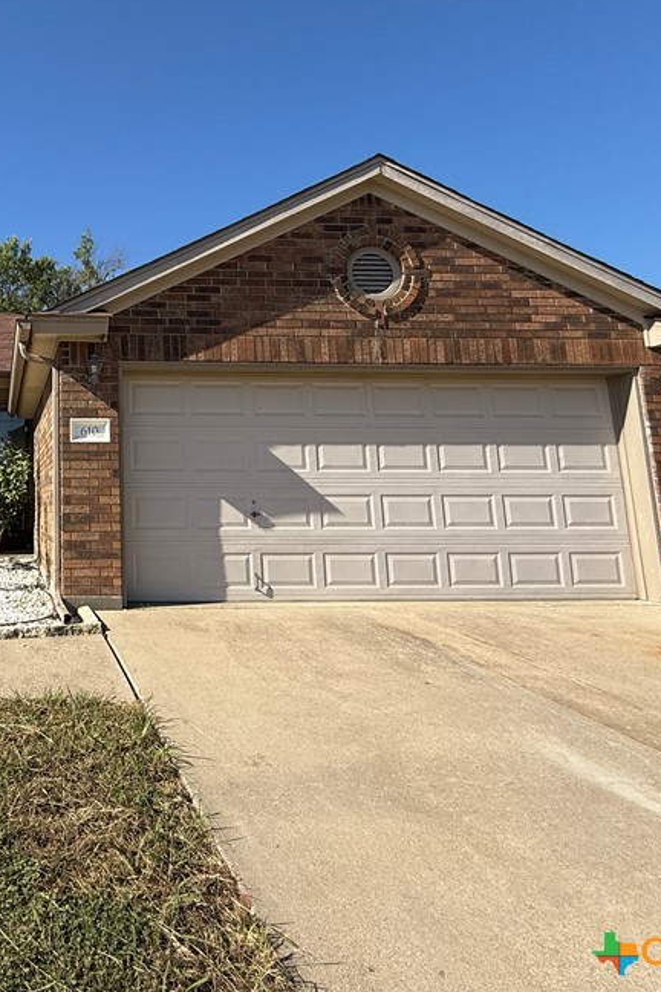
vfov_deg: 75.6
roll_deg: -0.5
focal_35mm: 23
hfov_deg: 47.7
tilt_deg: +8.5
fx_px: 633
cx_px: 32
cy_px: 419
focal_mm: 2.22
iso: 50
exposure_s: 1/1698
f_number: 2.2
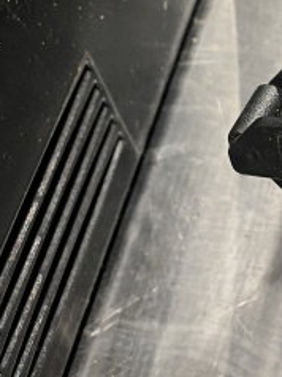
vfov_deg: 21.5
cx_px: 474
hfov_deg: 14.9
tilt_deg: -49.4
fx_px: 968
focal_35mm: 89
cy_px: 37
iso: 160
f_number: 1.8
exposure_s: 1/60
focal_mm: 4.25
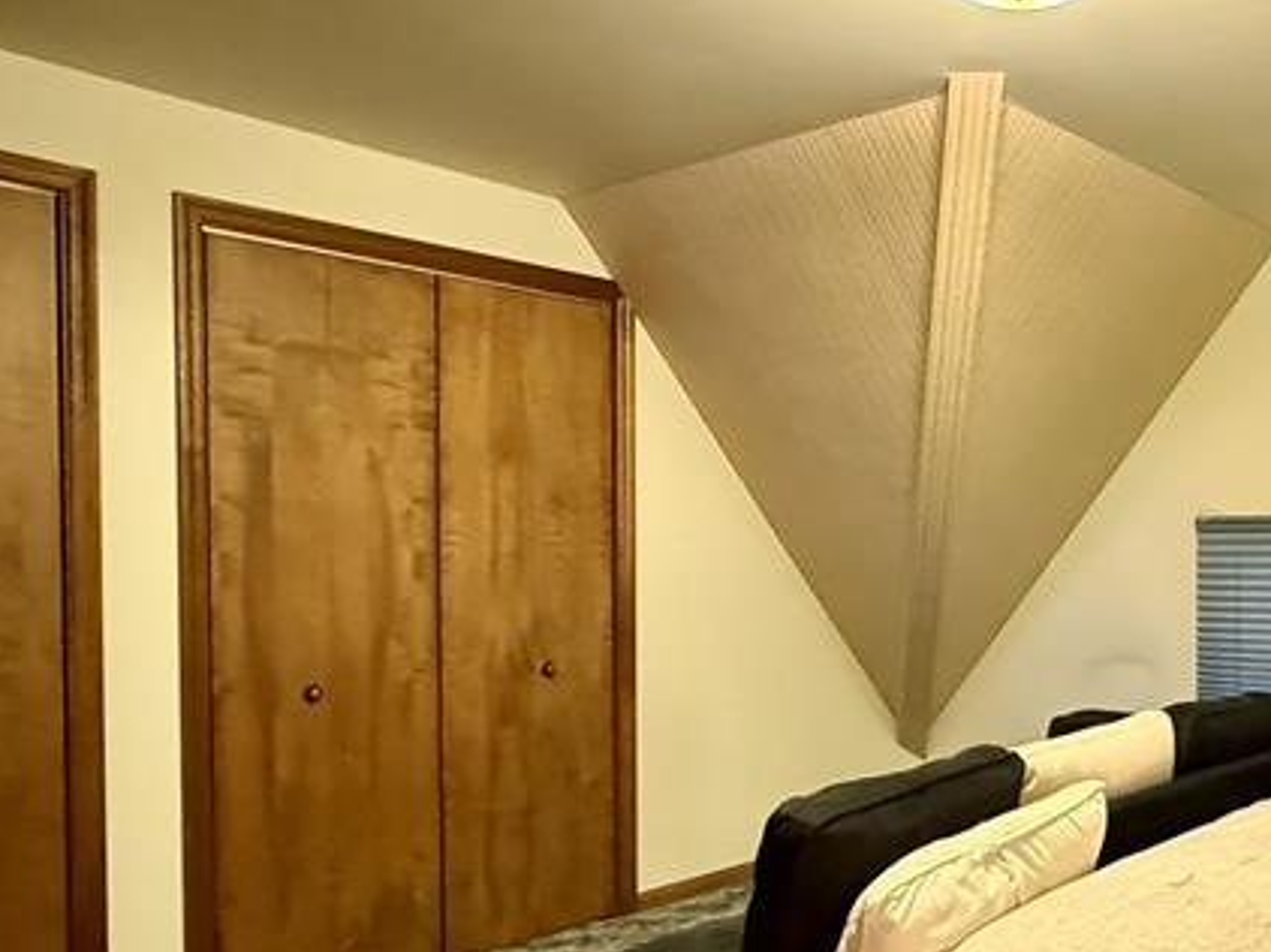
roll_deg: +0.1
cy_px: 572
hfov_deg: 51.2
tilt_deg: -1.4
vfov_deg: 41.6
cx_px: 985
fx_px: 1248
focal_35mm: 34
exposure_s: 1/40
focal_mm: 2.22
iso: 1250
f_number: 2.2
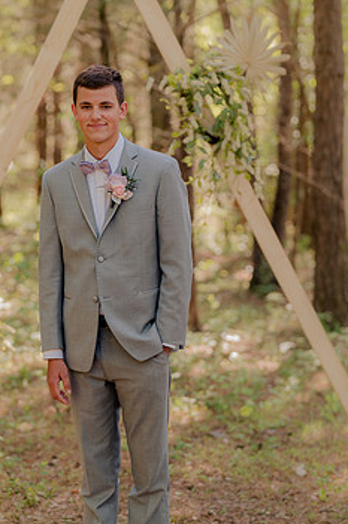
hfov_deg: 12.5
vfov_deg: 18.8
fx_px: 1585
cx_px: 137
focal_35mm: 109
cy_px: 296
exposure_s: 1/640
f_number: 2.2
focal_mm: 85
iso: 560
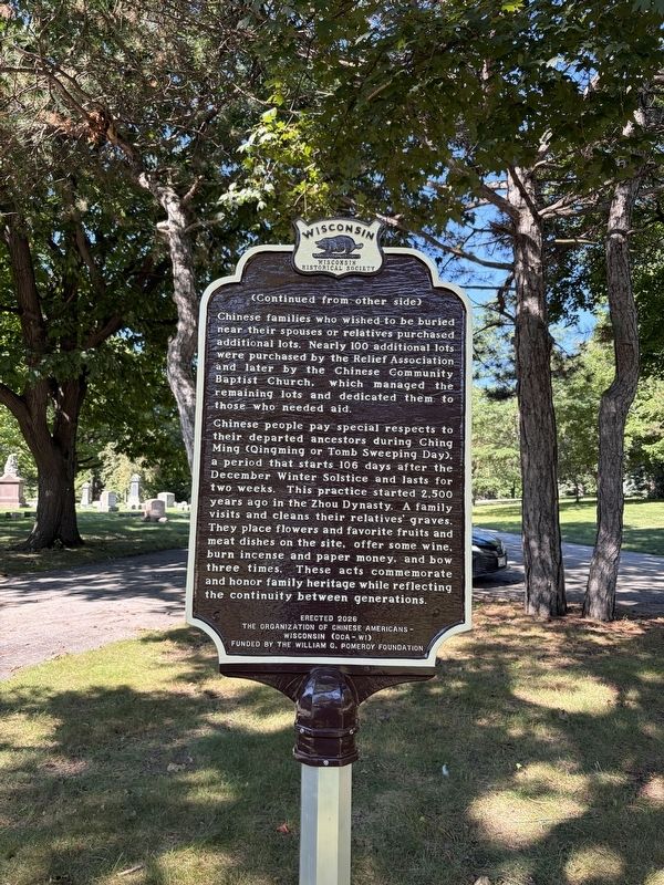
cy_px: 442
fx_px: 665
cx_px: 332
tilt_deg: +5.6
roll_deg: -0.6
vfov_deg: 67.3
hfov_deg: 53.1
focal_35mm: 26
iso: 64
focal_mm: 5.96
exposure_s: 1/438
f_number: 1.6
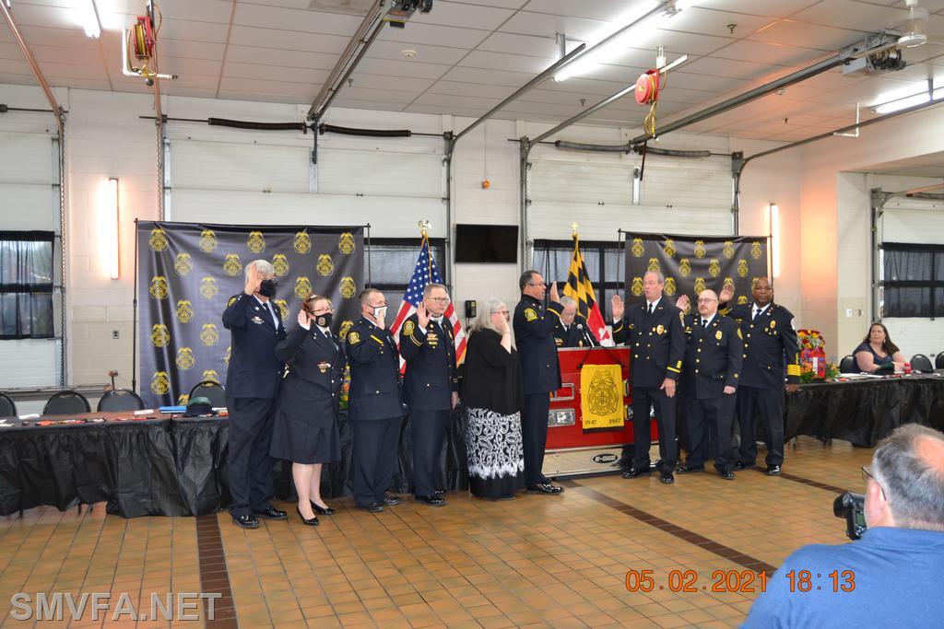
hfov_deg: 61.9
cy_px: 314
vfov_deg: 43.6
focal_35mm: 30
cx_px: 472
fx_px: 787
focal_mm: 20
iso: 560
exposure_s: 1/60
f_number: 3.5
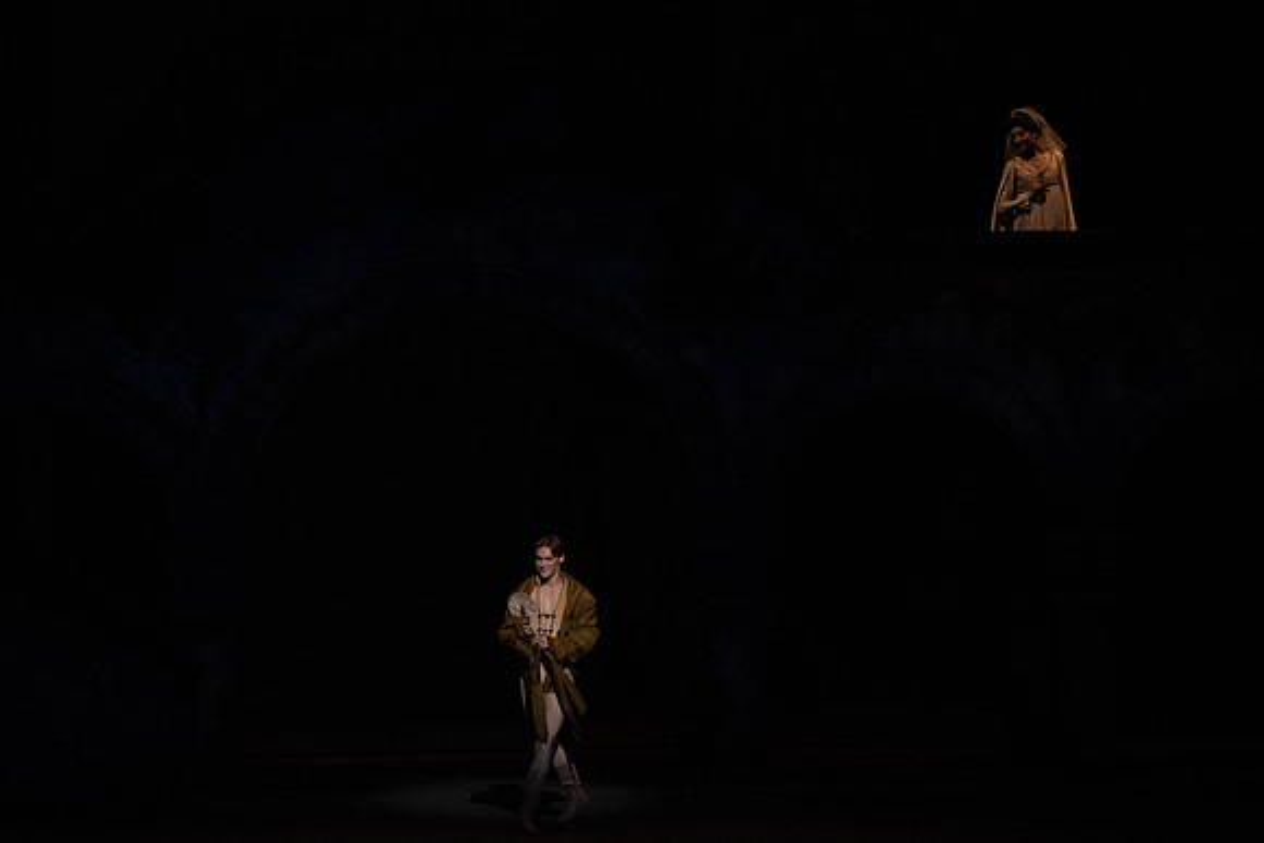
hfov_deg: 11.1
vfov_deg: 7.4
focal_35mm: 185
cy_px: 422
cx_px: 632
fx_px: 6497
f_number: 5.6
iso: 8000
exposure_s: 1/250
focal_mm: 185
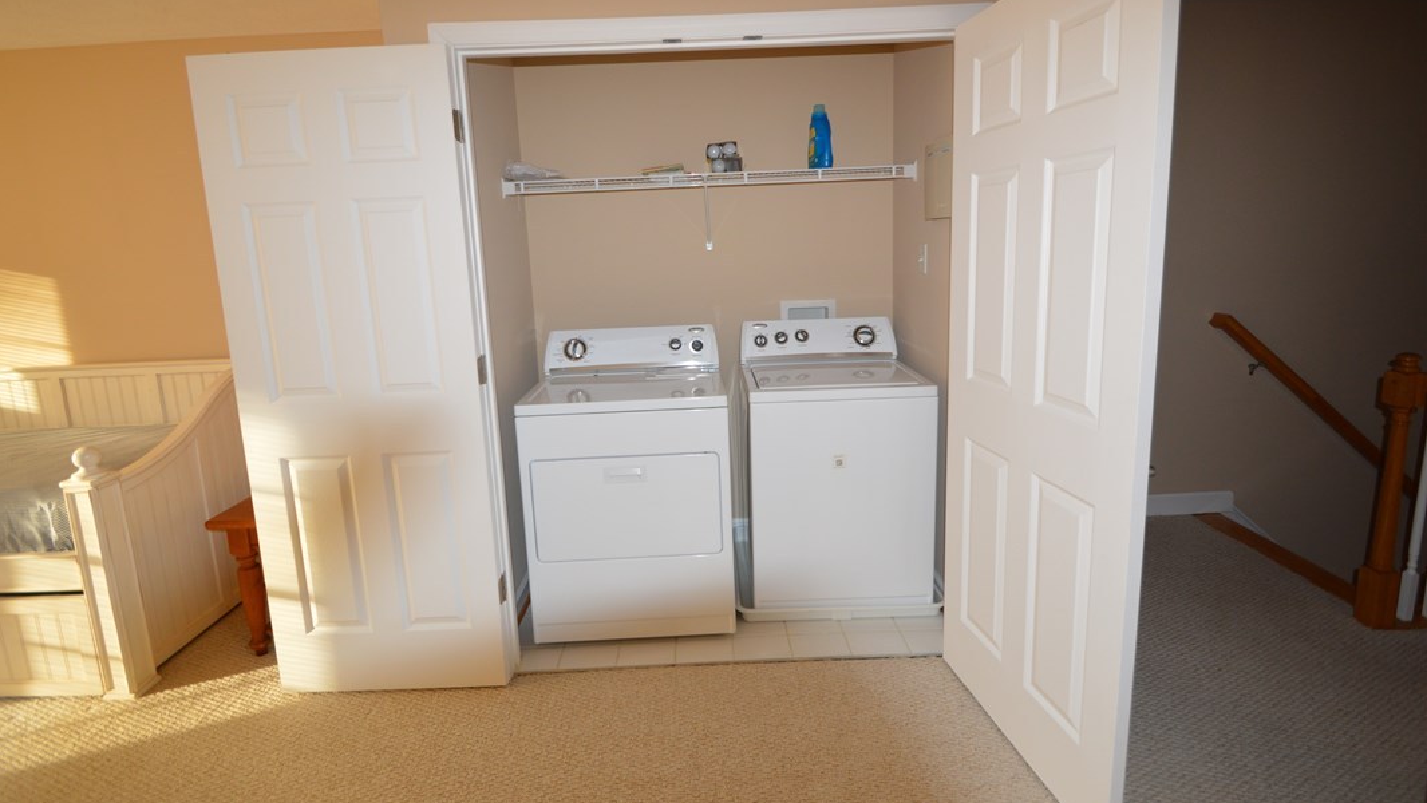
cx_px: 701
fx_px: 606
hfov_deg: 99.4
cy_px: 363
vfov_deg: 67.0
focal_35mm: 16
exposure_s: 1/60
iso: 400
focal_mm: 10
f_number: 3.5
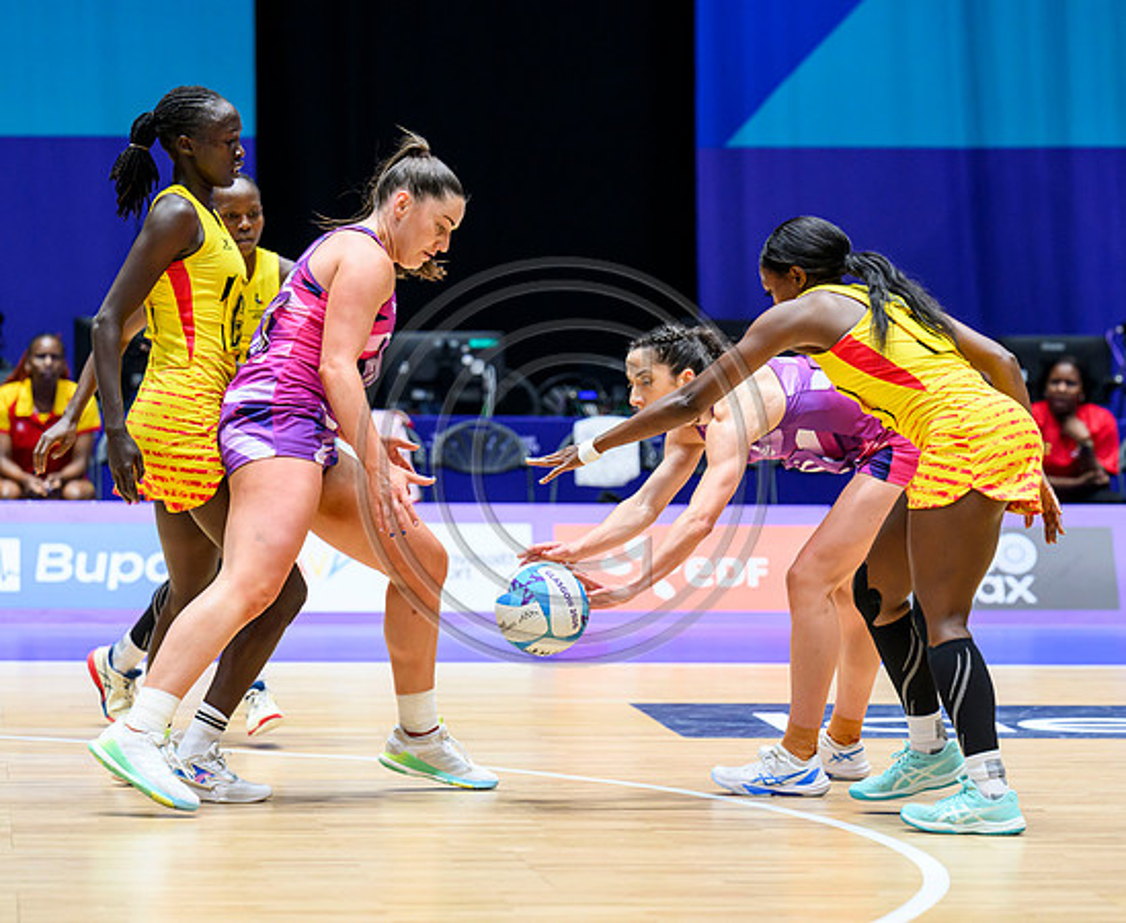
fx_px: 5612
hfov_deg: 11.5
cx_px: 690
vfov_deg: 9.4
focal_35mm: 167
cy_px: 457
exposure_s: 1/1250
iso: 2500
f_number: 3.5
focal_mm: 140
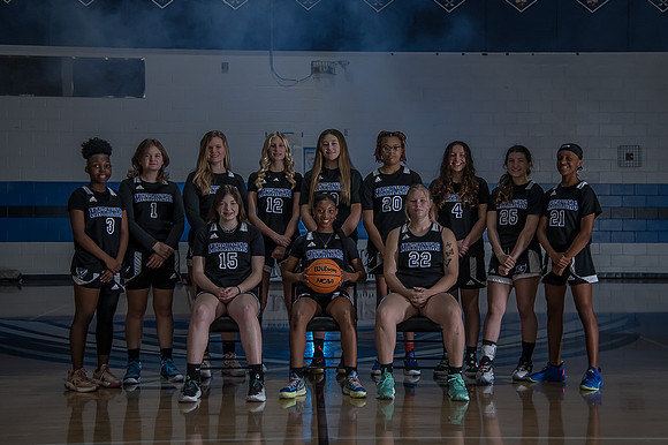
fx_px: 1187
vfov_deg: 21.2
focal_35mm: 64
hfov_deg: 31.4
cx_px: 369
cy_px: 201
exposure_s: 1/200
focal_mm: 52
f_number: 4
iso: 640
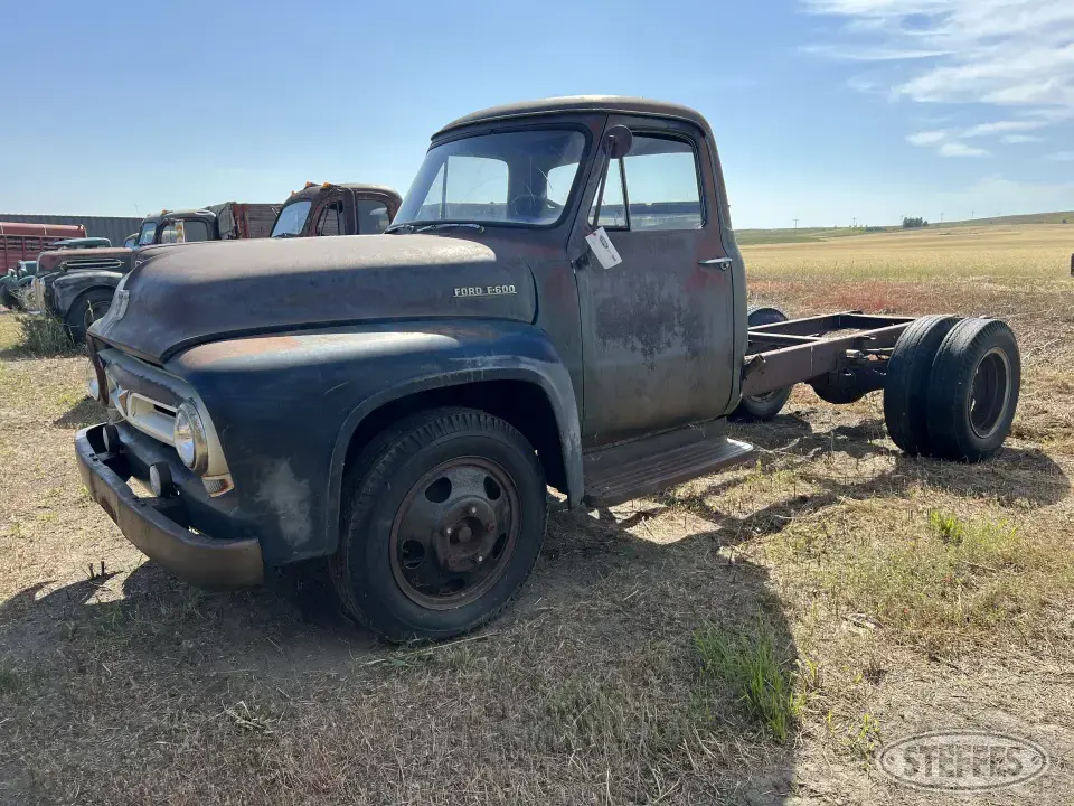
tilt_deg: -10.5
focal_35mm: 26
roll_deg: +0.1
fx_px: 807
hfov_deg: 67.3
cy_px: 403
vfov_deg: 53.1
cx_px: 537
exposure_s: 1/2632
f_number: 1.5
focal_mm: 5.7
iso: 50
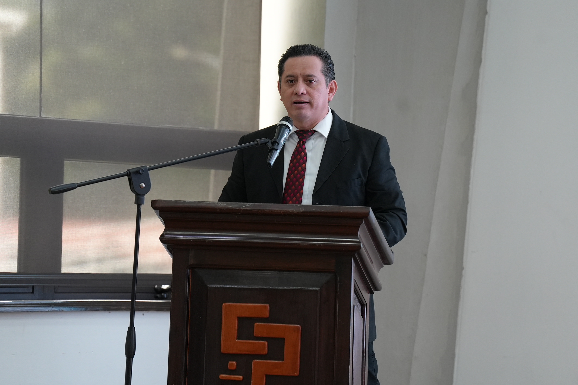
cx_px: 289
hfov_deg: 10.3
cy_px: 192
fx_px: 3209
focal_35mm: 200
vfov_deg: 6.9
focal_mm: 200
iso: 3200
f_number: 4
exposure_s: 1/250
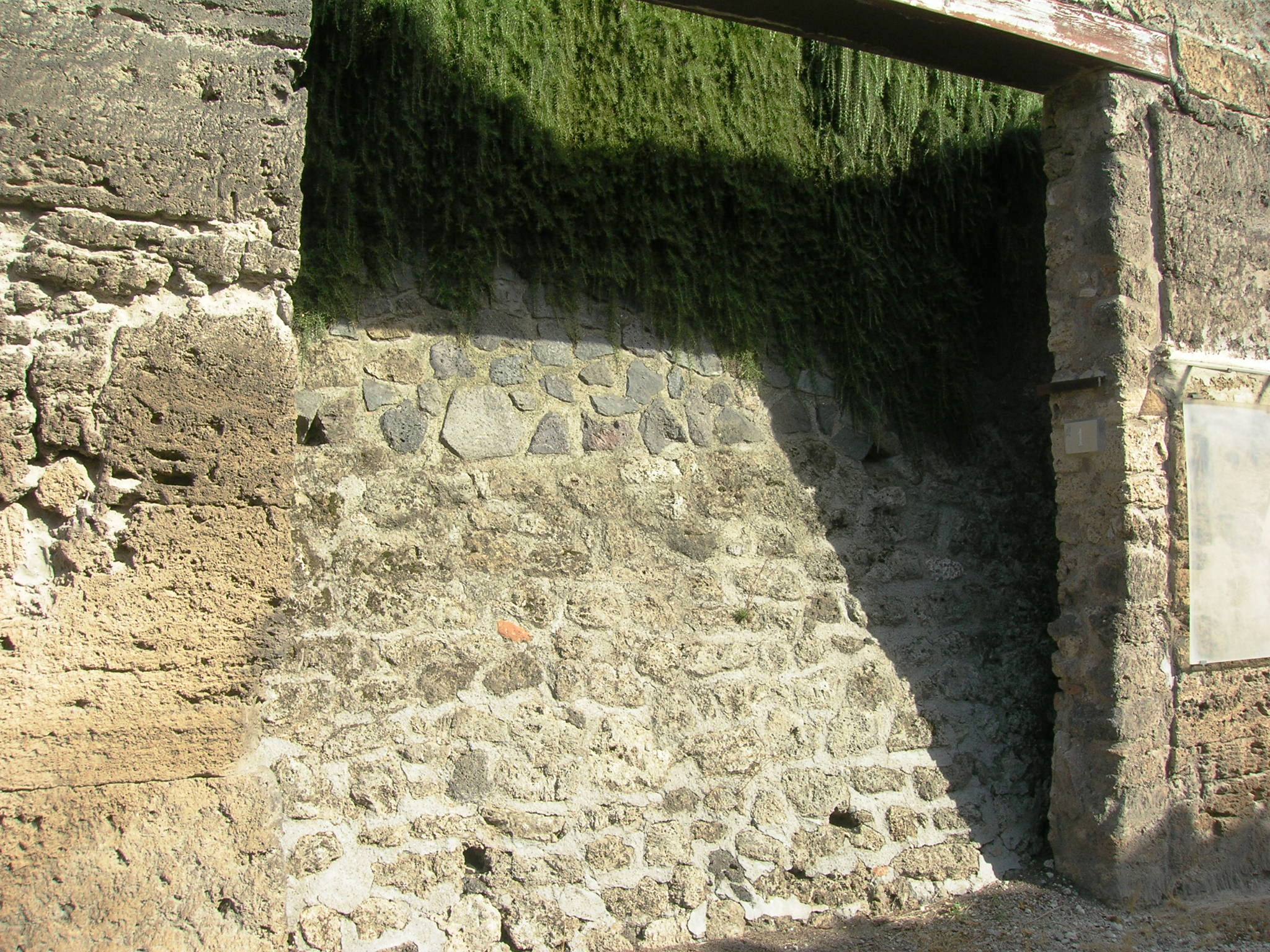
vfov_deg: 41.8
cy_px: 476
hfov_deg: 54.0
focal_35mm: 34
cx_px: 635
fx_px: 1247
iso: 50
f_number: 4.9
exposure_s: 1/175
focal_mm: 5.7
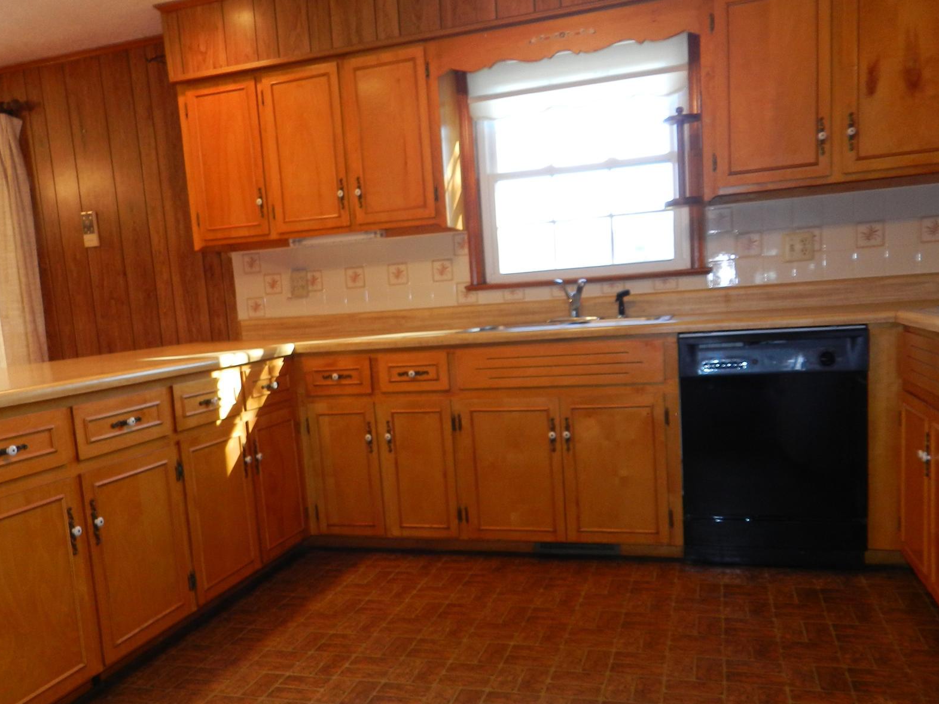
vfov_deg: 46.6
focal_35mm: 30
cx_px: 434
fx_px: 814
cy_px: 411
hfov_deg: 59.9
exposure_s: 1/30
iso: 200
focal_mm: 4
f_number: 3.4
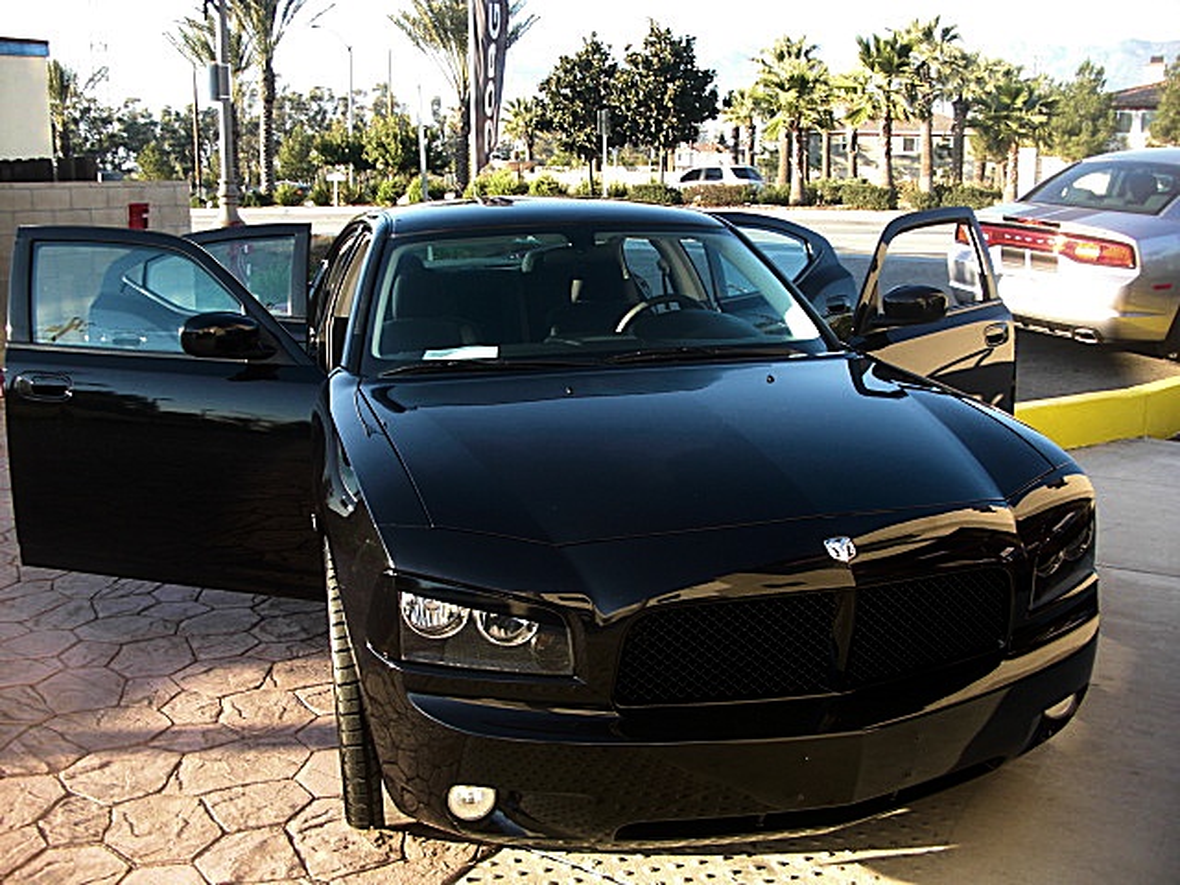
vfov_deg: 39.7
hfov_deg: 51.4
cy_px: 442
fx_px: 1227
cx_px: 590
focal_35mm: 36
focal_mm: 6.3
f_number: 2.8
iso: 50
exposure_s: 1/100
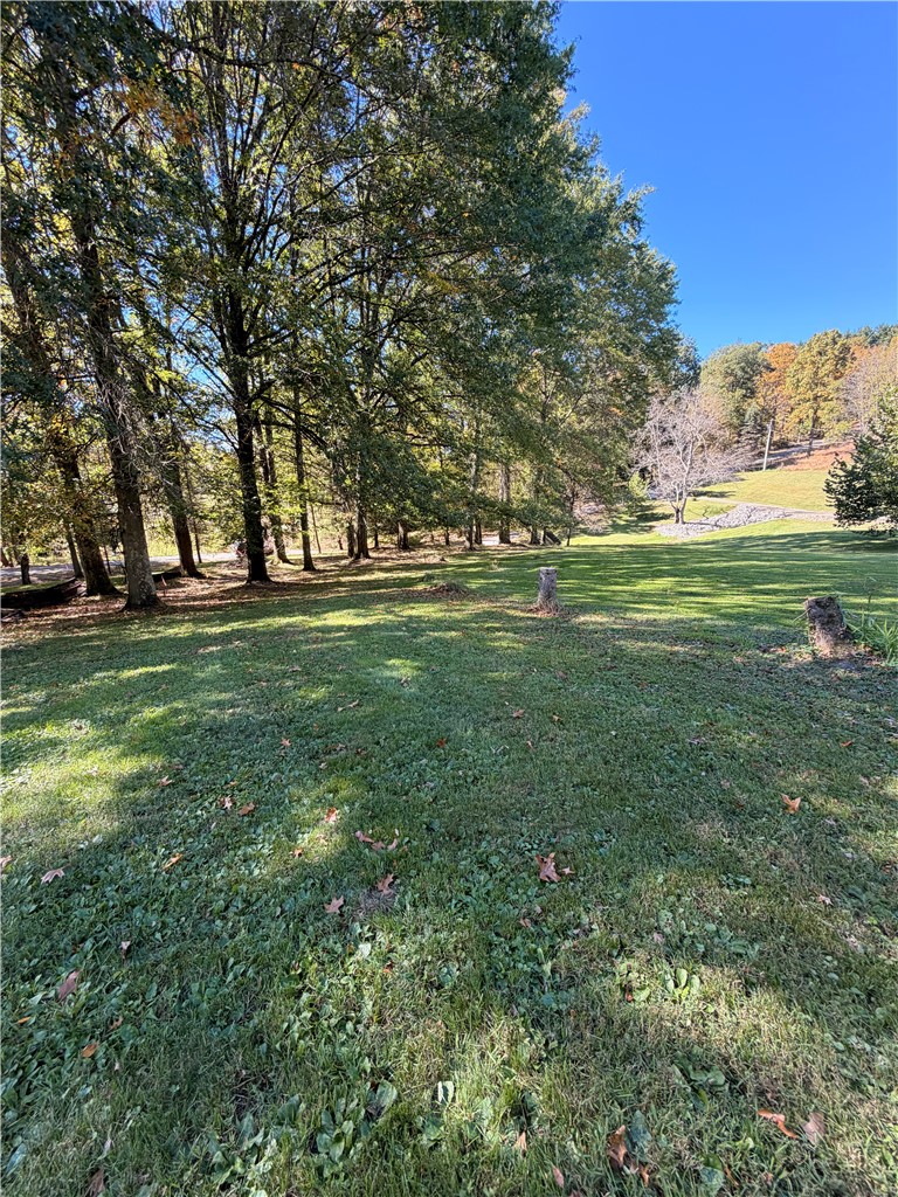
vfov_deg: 102.1
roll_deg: +1.7
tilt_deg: -13.9
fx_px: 484
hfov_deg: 85.7
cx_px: 449
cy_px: 598
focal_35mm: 14
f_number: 2.2
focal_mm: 2.22
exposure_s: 1/151
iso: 50
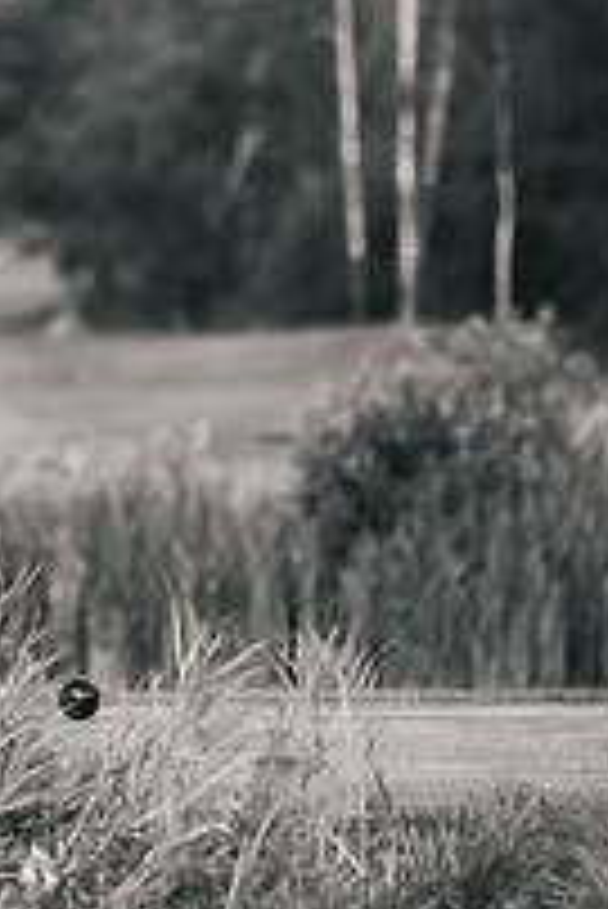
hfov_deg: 1.8
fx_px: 19118
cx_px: -424
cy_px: 246
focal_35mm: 756
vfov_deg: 2.7
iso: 400
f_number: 2.8
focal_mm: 150
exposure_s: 1/1250
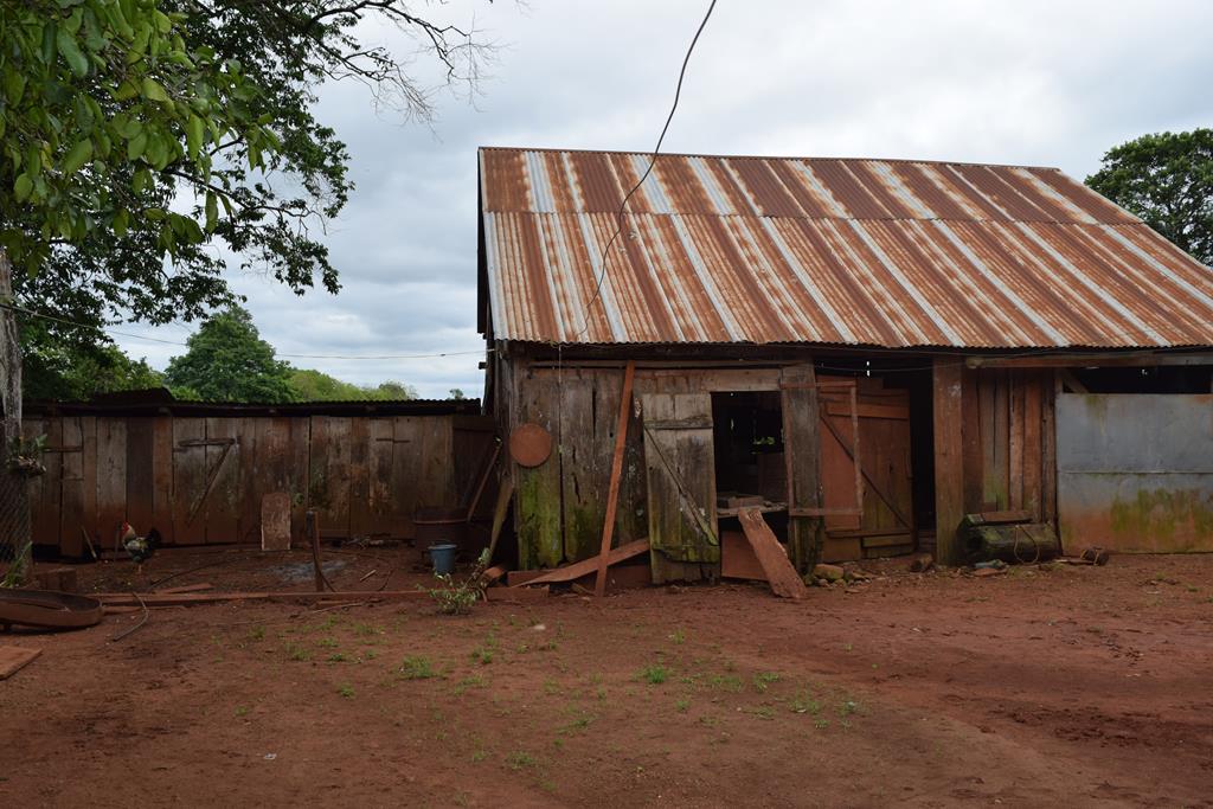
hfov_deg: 57.2
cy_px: 404
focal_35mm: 33
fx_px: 1112
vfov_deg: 40.0
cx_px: 606
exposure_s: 1/200
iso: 100
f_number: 7.1
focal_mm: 22
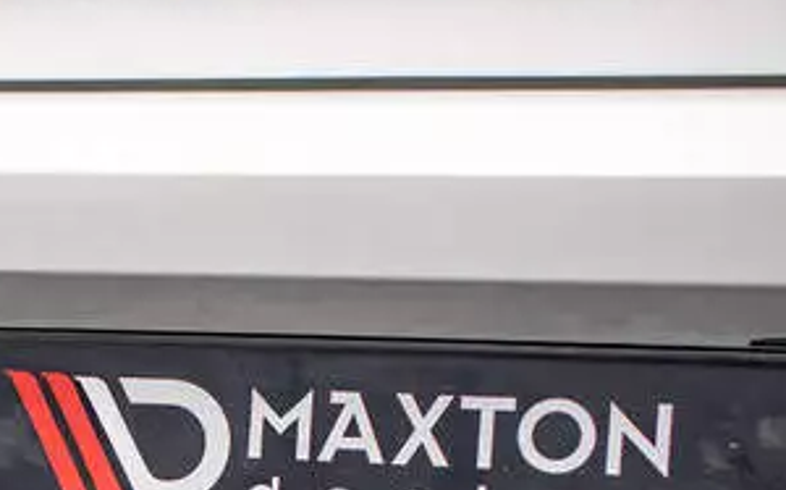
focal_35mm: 119
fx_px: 2547
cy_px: 722
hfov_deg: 17.2
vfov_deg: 10.6
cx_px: 24
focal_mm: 35
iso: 1000
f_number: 2.2
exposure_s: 1/100
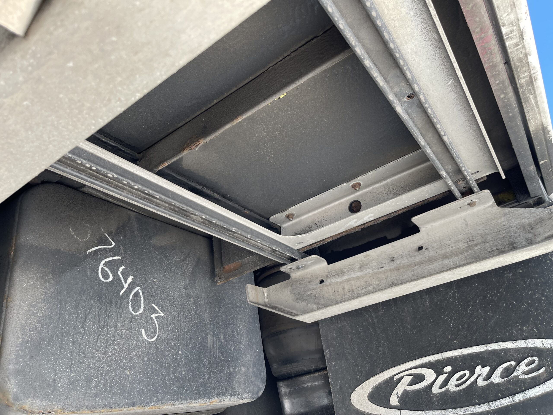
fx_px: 415
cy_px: 208
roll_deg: +11.6
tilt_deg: +28.8
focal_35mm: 26
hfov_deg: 67.3
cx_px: 276
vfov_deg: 53.1
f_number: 1.6
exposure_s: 1/321
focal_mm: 5.1
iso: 32
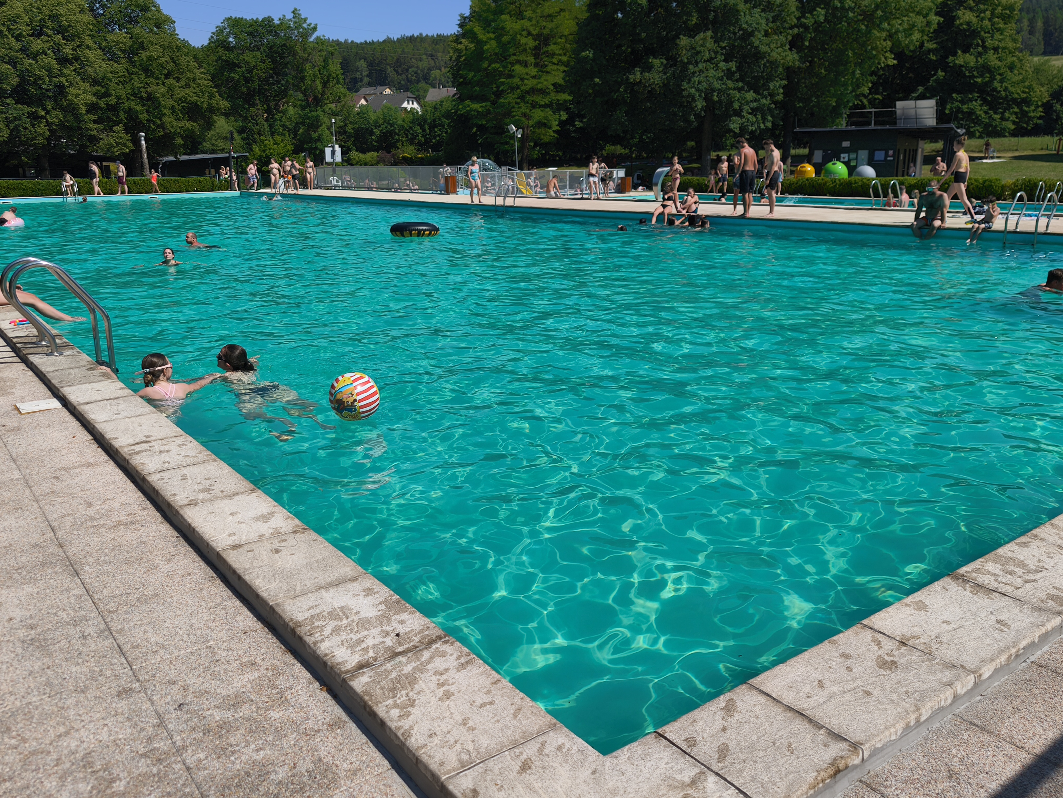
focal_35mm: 28
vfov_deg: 49.7
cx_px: 532
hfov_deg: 63.4
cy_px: 399
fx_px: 860
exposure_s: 1/3805
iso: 50
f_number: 1.6
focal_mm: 6.57
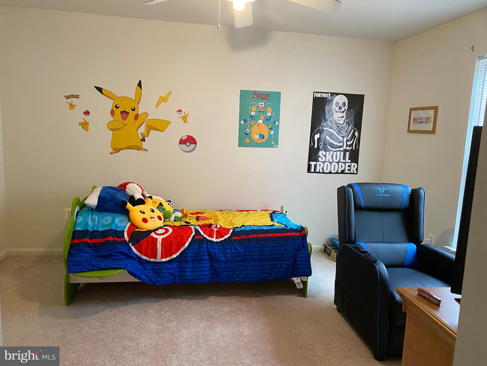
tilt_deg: -7.8
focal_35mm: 26
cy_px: 183
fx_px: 366
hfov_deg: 67.3
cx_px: 244
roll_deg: -2.2
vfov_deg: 53.1
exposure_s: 1/60
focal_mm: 4.25
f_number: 1.8
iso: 400
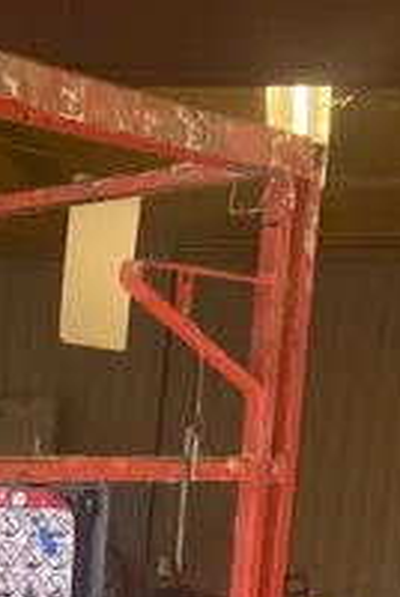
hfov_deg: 12.8
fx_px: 1644
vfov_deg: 17.3
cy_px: 1037
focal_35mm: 99
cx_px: -290
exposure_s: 1/121
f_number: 1.8
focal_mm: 4.25
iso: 64
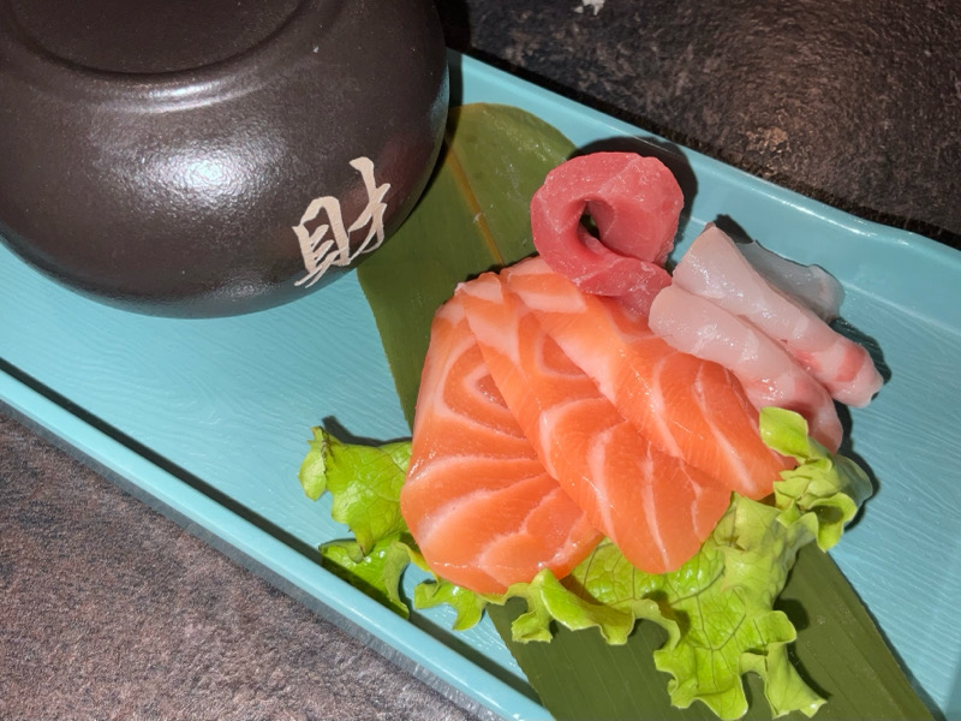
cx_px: 480
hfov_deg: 61.7
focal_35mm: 29
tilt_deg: -58.5
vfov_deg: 48.2
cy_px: 360
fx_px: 805
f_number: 1.8
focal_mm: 3
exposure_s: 1/139
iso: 16
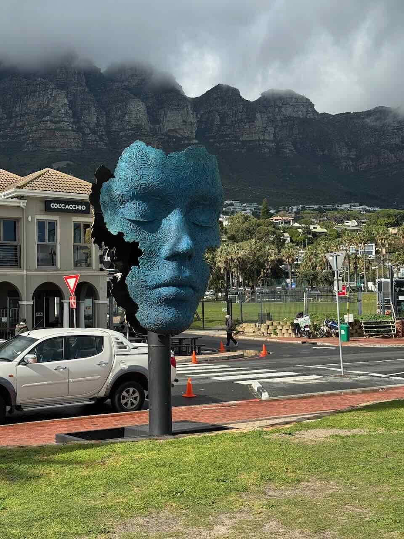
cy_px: 270
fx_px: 747
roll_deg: +1.2
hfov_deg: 30.3
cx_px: 202
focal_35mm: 48
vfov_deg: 39.7
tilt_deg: +1.8
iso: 64
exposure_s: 1/3096
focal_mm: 6.76
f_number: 1.78
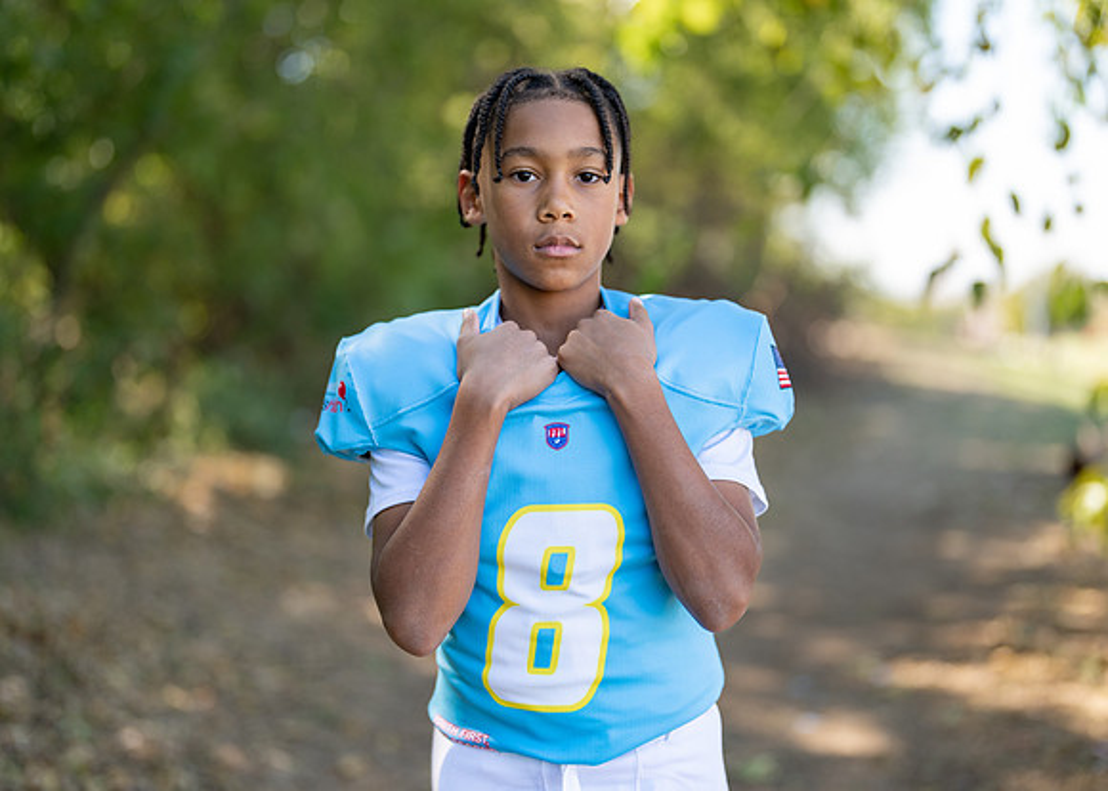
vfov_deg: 25.6
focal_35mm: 55
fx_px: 1739
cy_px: 384
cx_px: 572
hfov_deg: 35.3
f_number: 1.2
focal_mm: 50
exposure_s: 1/1250
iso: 100
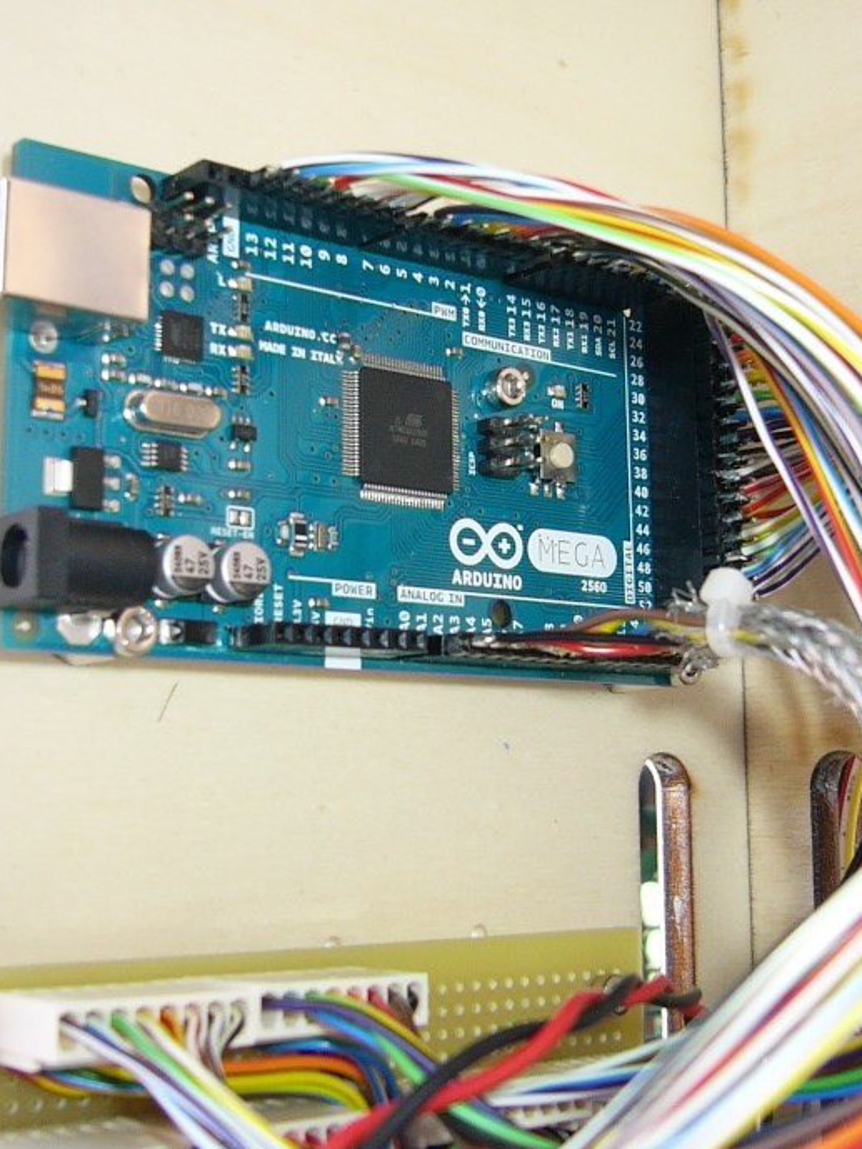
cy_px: 480
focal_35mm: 52
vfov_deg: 36.7
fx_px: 1726
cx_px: 452
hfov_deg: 28.0
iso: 100
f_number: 2.8
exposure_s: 1/60
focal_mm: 5.8
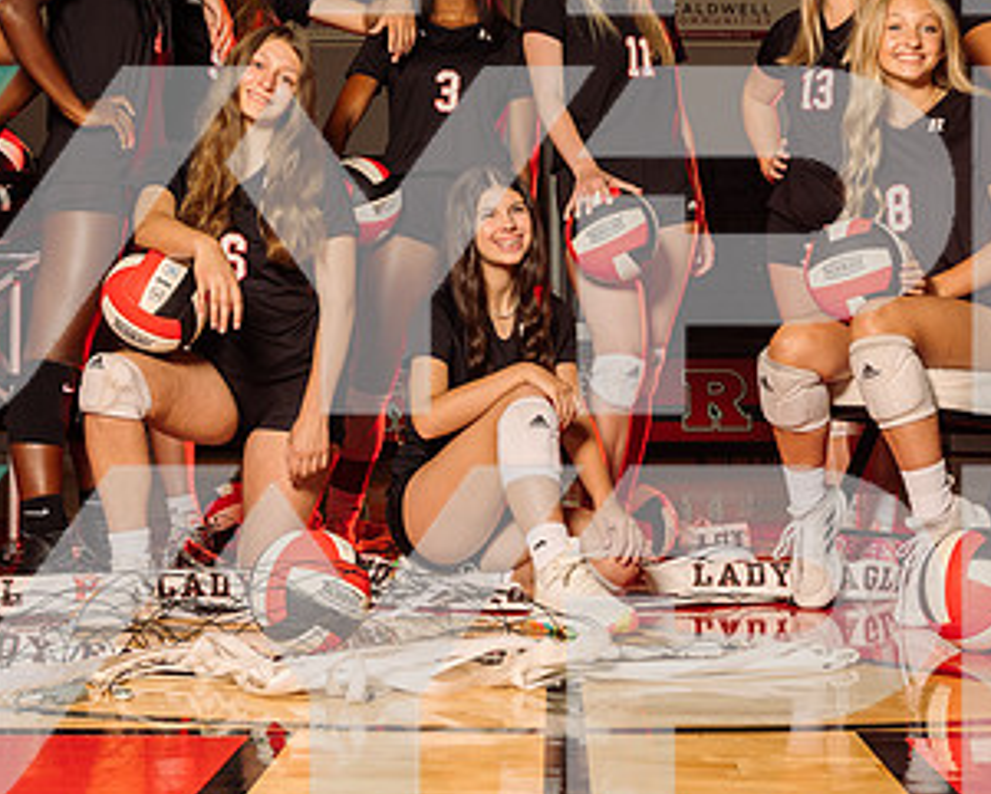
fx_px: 1966
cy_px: 242
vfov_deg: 22.7
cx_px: 514
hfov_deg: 28.3
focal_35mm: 67
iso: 160
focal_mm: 37
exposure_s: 1/250
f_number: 8
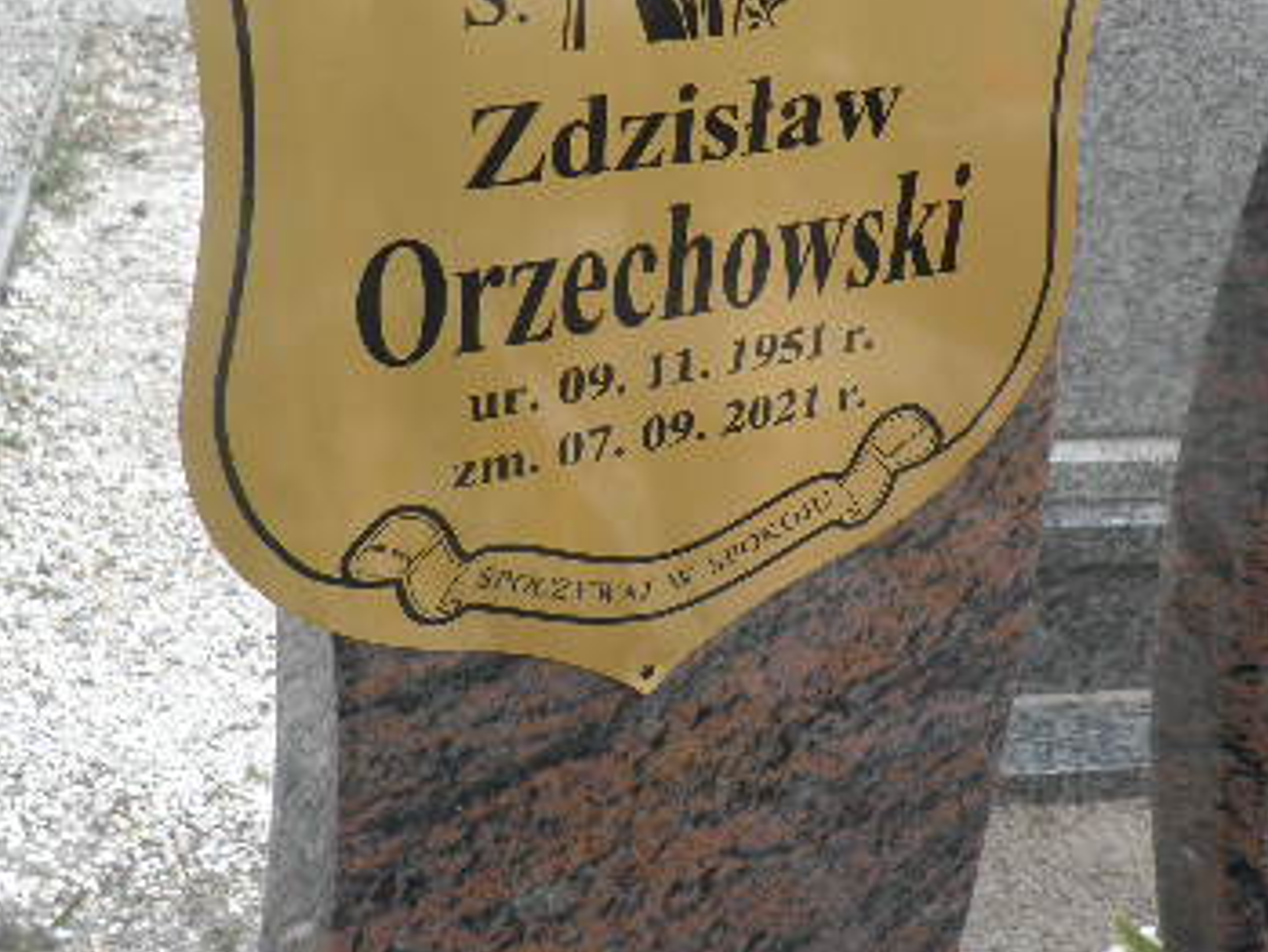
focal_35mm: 44
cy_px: 229
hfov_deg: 42.9
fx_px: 1612
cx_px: 694
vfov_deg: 32.2
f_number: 3.3
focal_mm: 4.3
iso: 64
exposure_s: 1/250
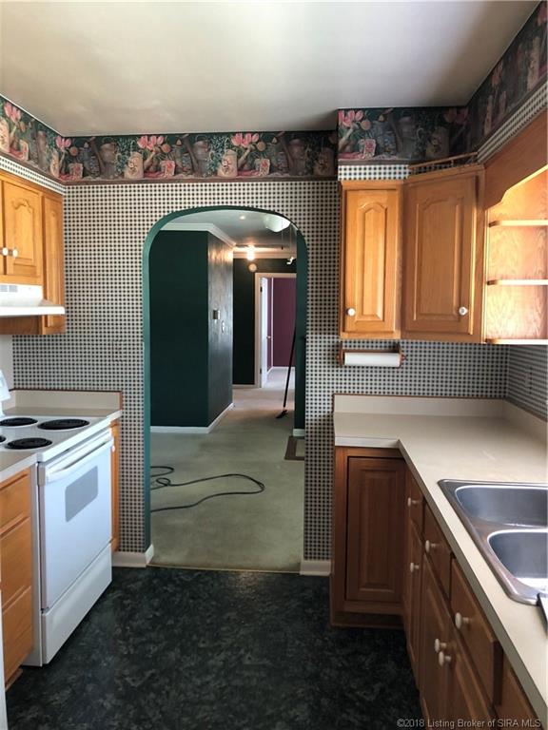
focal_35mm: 28
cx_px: 274
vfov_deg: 63.4
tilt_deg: -4.6
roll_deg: -0.4
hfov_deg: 49.7
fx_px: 591
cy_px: 365
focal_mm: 3.99
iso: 64
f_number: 1.8
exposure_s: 1/15
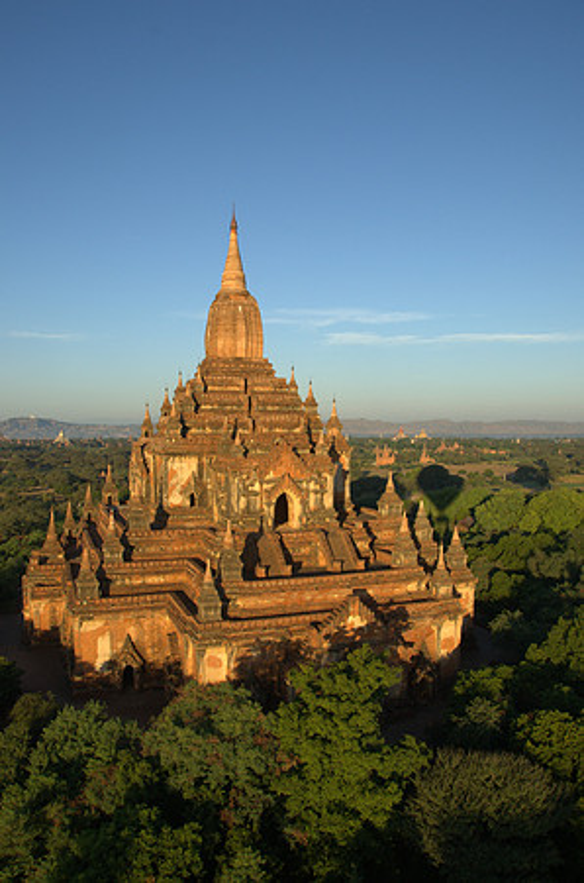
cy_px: 442
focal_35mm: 27
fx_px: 660
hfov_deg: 47.7
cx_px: 292
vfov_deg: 67.5
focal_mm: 18
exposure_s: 1/250
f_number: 8
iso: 100
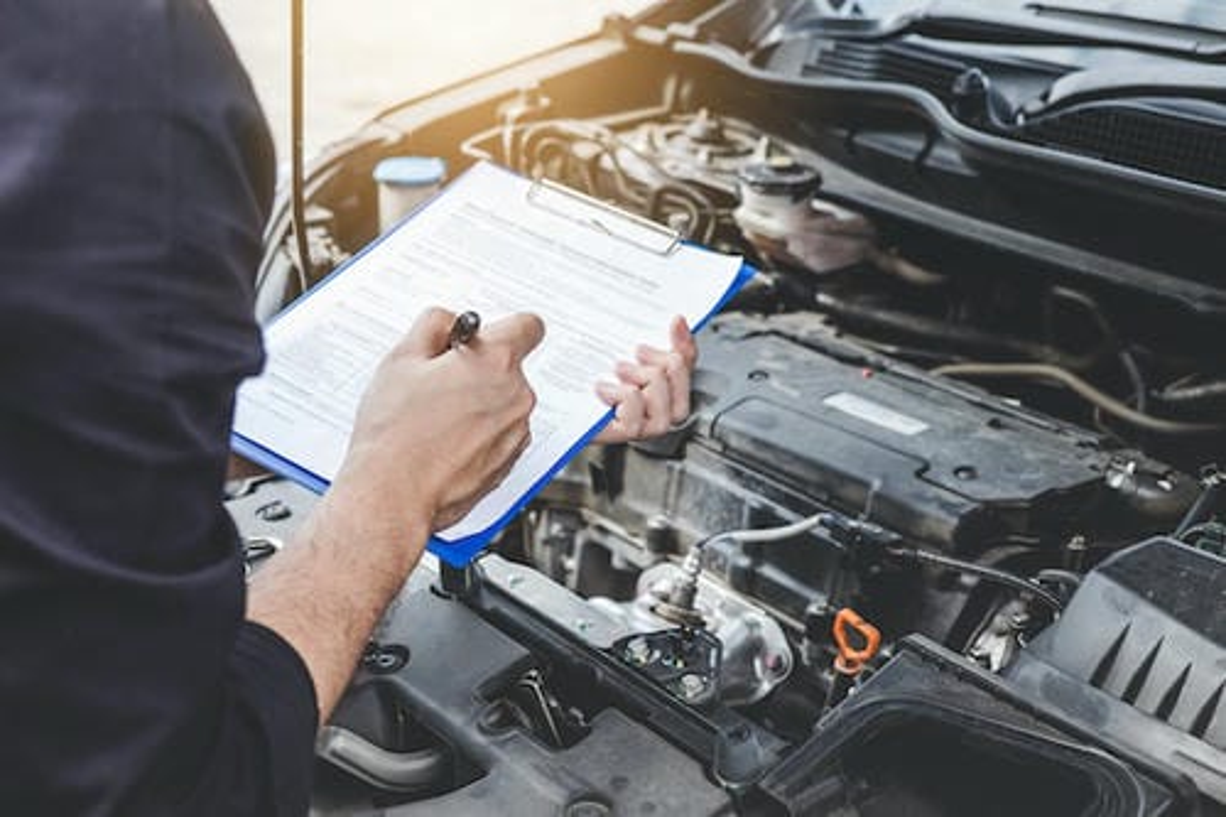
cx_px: 613
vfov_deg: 28.6
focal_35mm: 47
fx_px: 1600
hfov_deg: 41.9
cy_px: 408
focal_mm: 31.5
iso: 320
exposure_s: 1/500
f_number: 3.6
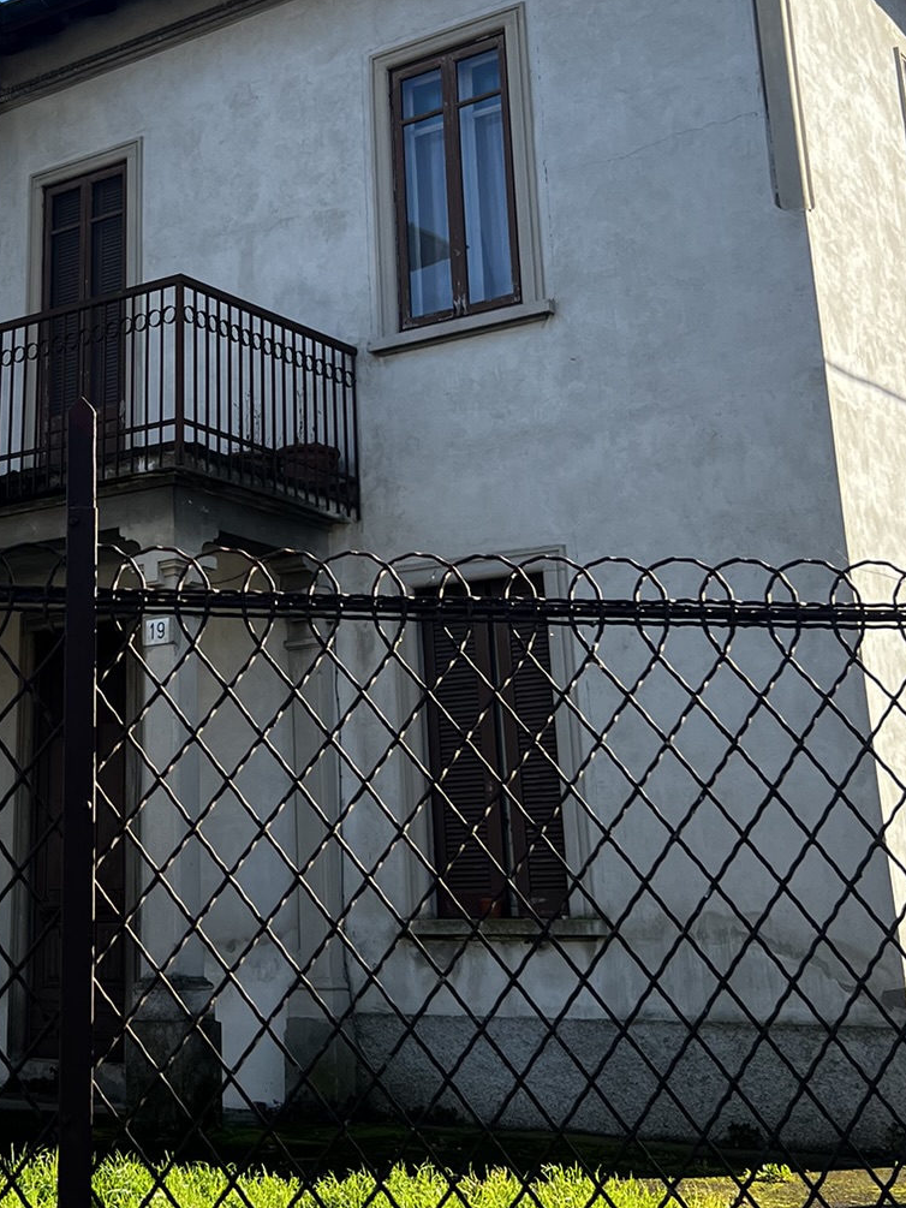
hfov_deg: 26.7
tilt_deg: +19.6
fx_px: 1849
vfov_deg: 35.4
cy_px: 304
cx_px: 107
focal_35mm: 53
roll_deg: -1.3
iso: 50
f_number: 1.5
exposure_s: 1/1266
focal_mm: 5.7
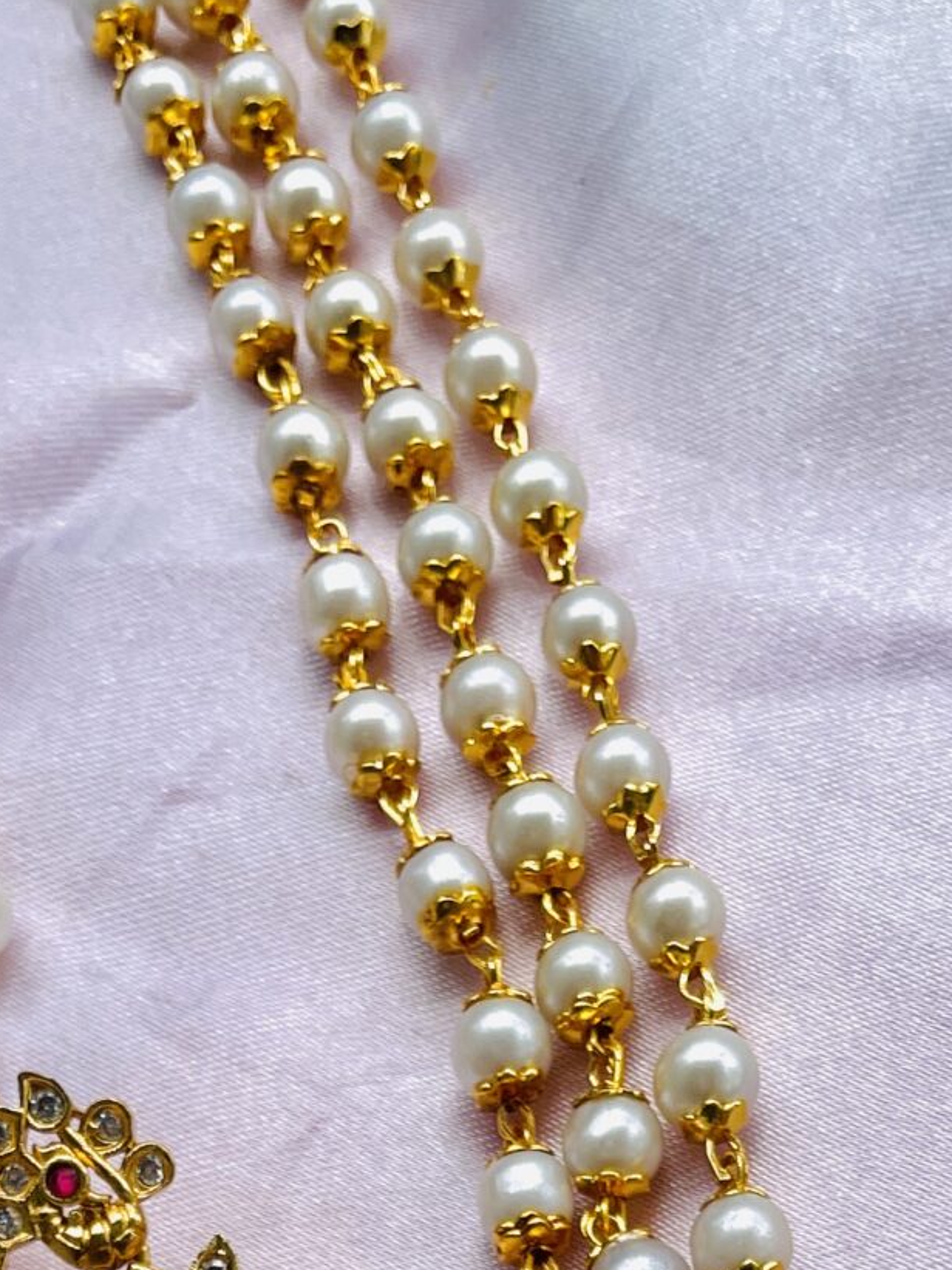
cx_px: 263
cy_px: 1971
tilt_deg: -71.2
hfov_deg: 18.1
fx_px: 2972
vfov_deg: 20.3
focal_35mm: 81
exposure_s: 1/553
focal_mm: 4.2
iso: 32
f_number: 1.6
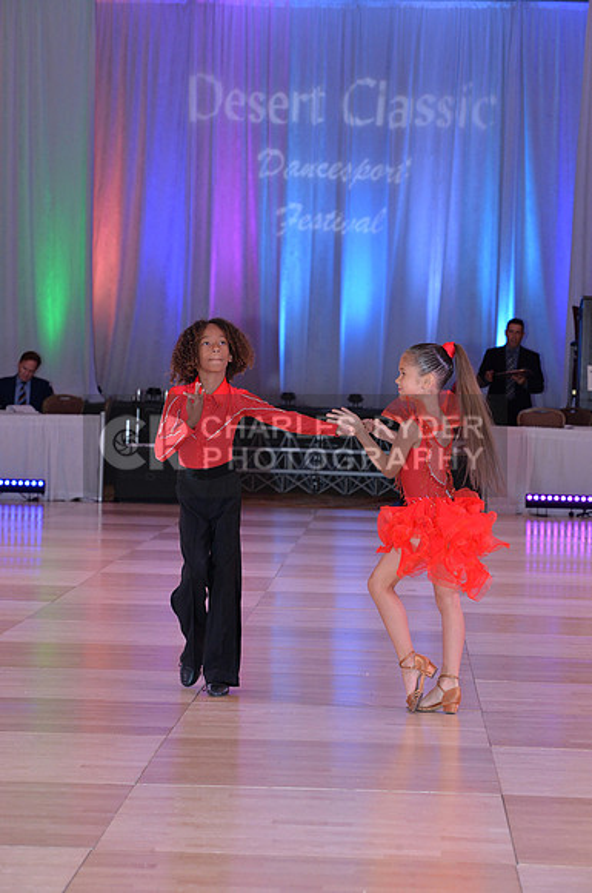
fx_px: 2771
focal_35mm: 112
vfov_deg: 18.3
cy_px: 446
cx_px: 296
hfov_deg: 12.2
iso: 2000
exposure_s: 1/250
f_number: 7.1
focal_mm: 112
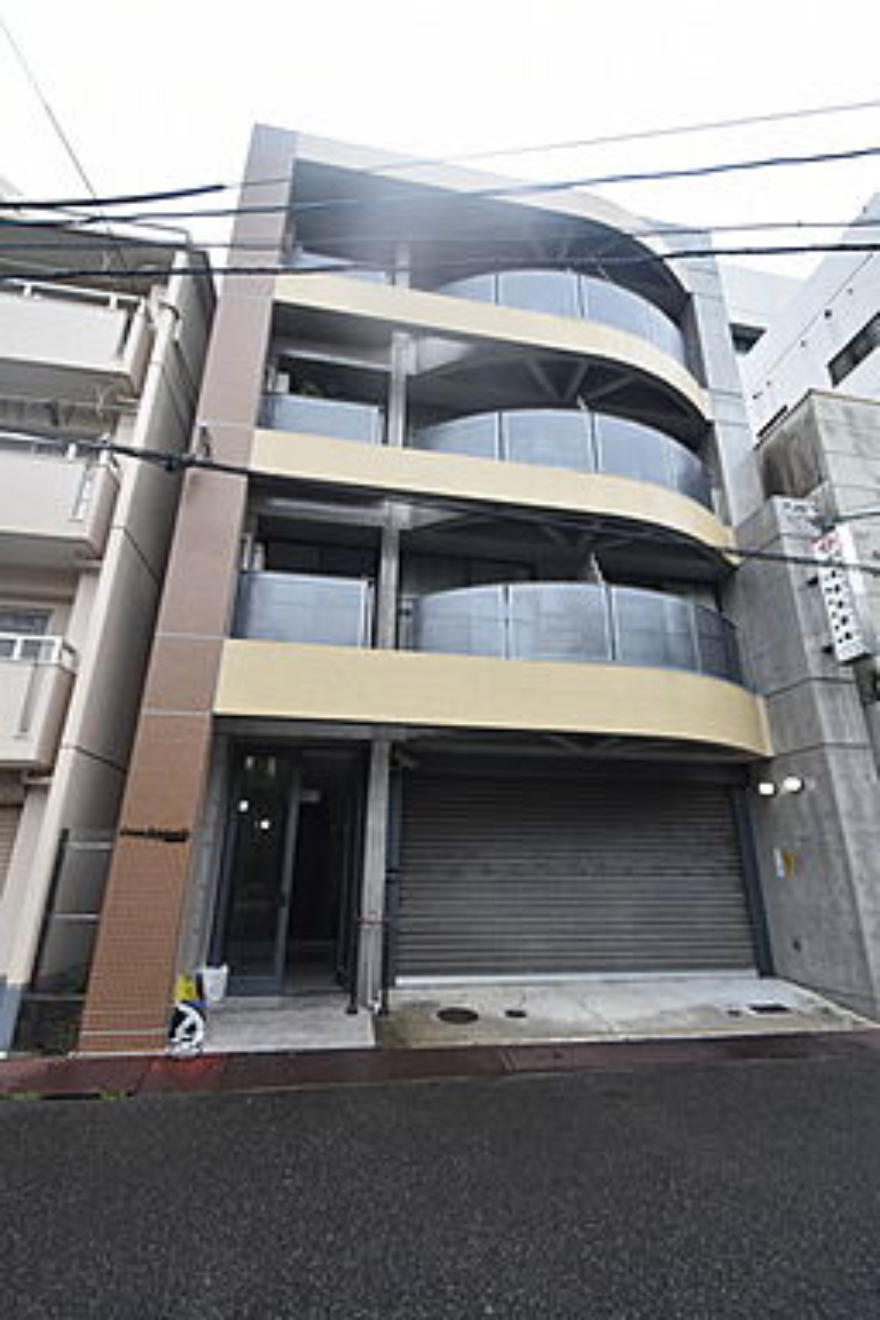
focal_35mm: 15
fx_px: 550
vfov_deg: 100.4
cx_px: 440
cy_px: 660
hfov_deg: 77.3
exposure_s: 1/250
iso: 250
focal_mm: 10
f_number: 5.6
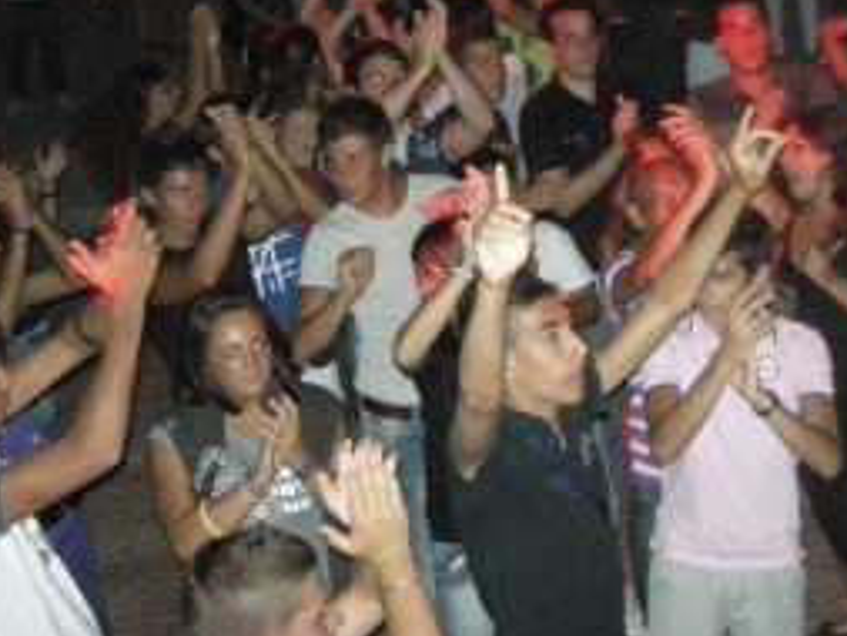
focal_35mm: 78
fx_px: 1909
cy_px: 144
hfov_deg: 24.8
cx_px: 623
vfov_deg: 18.8
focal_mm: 7.1
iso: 1000
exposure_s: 1/60
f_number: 3.1
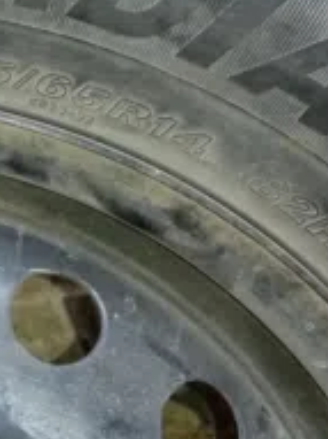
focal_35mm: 87
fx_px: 1100
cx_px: -142
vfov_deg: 22.5
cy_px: 191
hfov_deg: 15.8
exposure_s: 1/33.3
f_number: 1.8
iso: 248
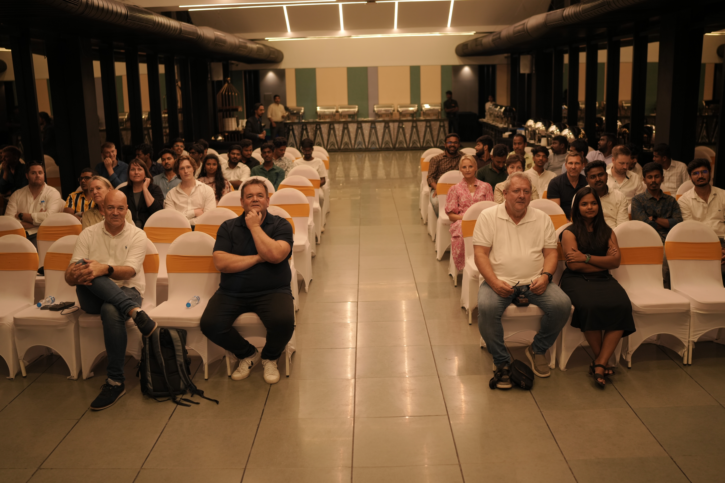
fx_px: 705
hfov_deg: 54.4
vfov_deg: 37.9
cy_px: 242
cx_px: 362
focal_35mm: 35
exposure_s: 1/320
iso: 500
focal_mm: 35
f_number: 2
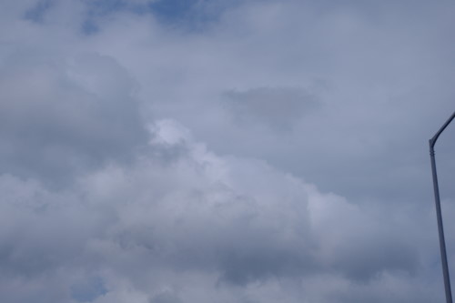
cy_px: 152
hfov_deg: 27.0
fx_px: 948
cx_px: 228
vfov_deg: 18.2
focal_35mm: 75
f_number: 8
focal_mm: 50
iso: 200
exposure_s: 1/1000
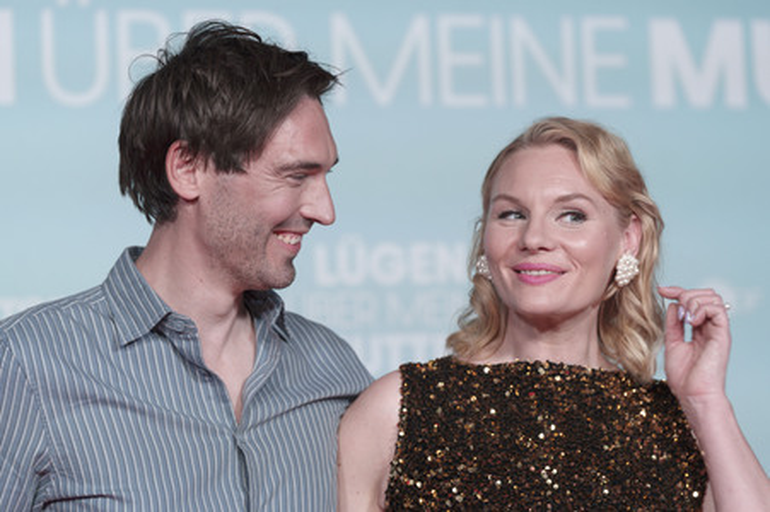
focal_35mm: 129
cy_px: 256
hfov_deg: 15.9
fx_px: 2757
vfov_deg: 10.6
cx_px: 385
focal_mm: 129
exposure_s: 1/160
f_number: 3.5
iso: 500
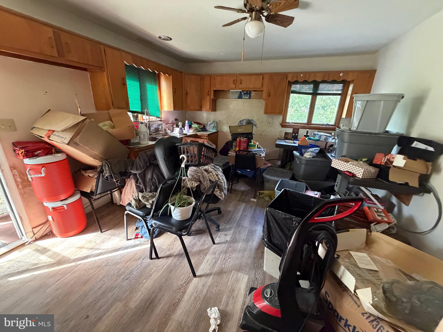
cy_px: 166
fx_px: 179
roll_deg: -2.7
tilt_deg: -17.7
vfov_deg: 85.7
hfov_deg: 102.1
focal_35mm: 14
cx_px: 222
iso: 800
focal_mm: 2.22
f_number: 2.2
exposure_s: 1/60
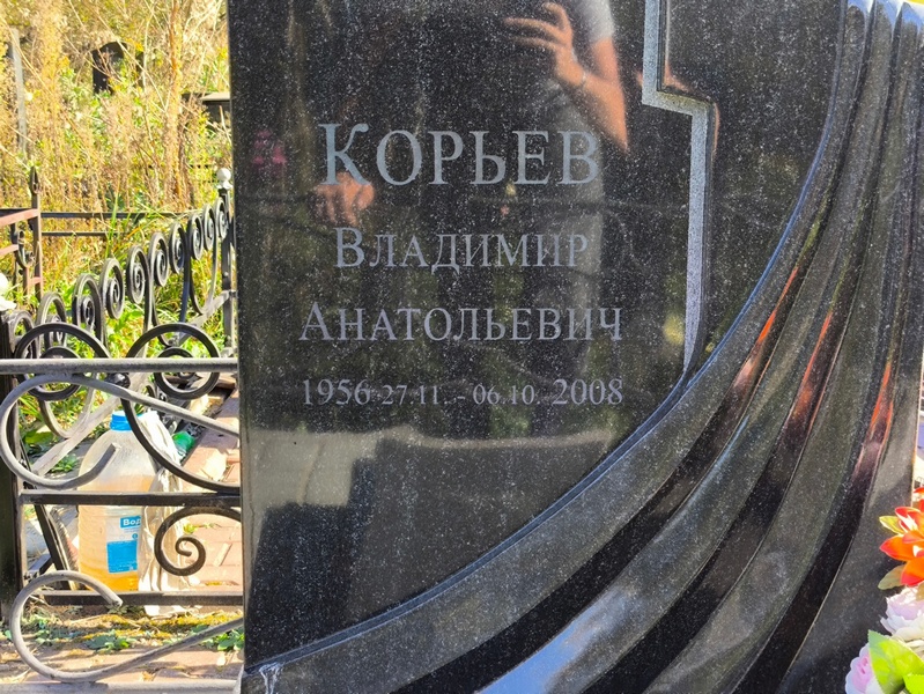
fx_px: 1335
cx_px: 462
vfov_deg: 29.1
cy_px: 347
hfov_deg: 38.2
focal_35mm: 50
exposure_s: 1/216
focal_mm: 4.71
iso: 50
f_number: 1.7
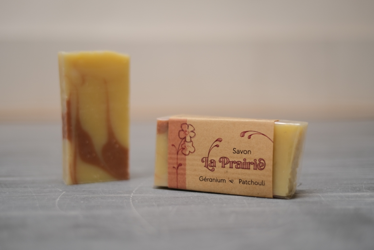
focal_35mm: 41
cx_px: 187
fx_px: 426
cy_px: 125
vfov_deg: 32.6
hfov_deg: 47.4
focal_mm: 27
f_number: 2.2
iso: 160
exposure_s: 1/120
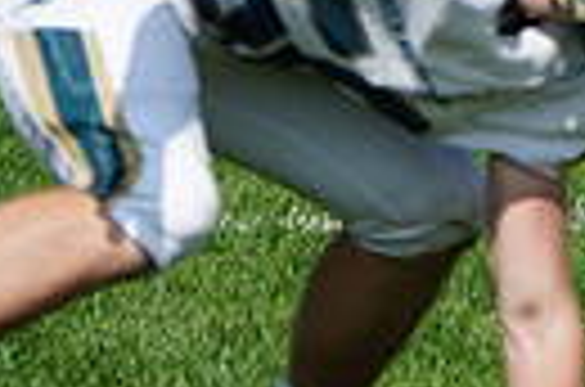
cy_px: -457
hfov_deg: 2.3
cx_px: 986
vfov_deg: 1.5
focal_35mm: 882
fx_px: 14298
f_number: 2.8
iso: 400
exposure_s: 1/6400
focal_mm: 197
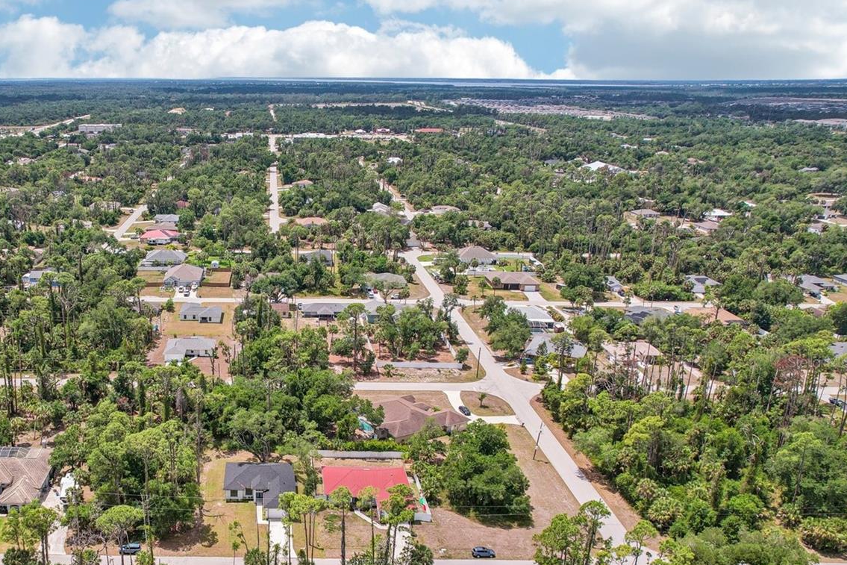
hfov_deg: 58.4
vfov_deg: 41.9
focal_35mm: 31
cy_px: 362
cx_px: 257
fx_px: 729
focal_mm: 8.4
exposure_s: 1/350
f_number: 2.8
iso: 110
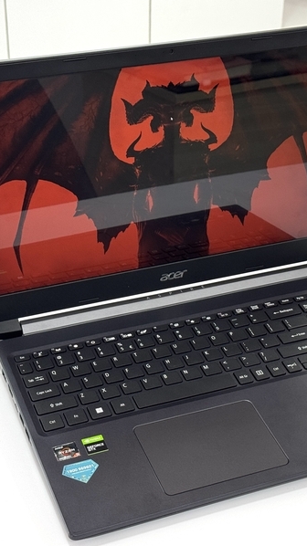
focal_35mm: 70
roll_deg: -0.6
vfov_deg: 30.2
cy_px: 273
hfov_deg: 17.2
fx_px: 1014
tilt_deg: -32.4
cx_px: 181
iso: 80
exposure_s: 1/121
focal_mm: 6.76
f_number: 1.78
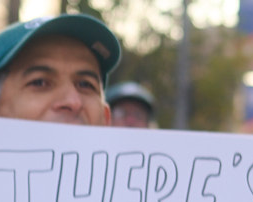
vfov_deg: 5.1
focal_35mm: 304
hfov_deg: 6.3
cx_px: -69
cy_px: 282
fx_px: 2275
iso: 100
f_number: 3.2
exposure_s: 1/200
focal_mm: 40
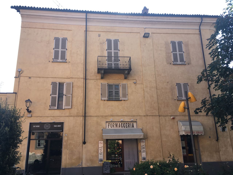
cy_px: 88
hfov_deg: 61.7
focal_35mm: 29
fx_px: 195
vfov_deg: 48.2
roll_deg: +1.7
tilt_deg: +17.7
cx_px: 116
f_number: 2.2
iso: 25
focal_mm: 4.15
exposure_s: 1/503
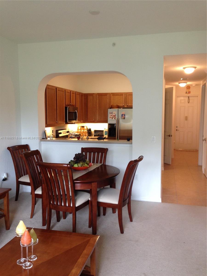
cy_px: 138
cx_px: 104
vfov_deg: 55.4
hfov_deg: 42.9
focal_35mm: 33
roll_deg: -0.8
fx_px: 263
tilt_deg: -3.5
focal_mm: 4.12
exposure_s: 1/20
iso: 100
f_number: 2.4
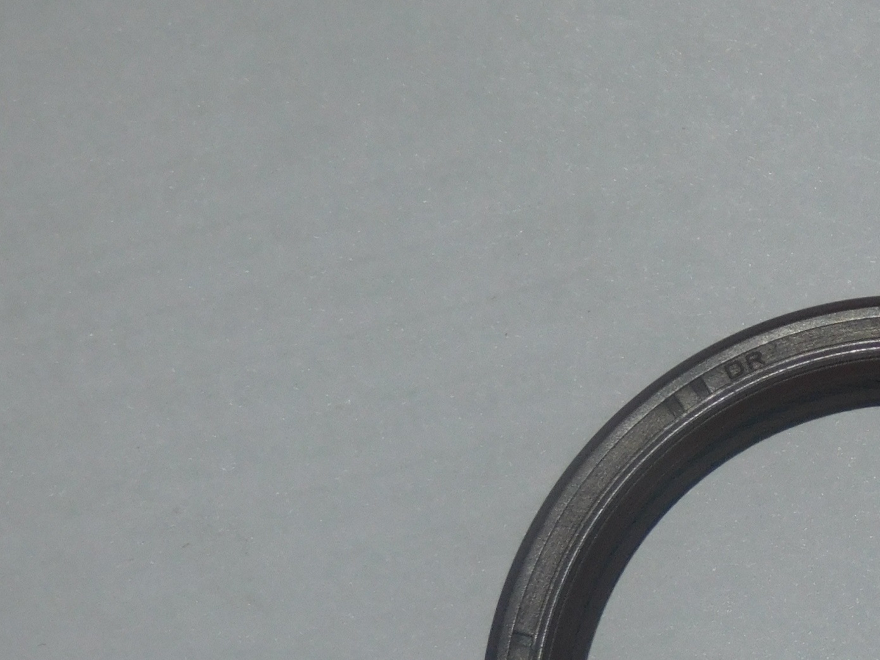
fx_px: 5923
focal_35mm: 233
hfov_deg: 8.4
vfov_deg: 6.4
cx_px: 974
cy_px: 685
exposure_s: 1/60
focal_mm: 17.6
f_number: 4.6
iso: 200
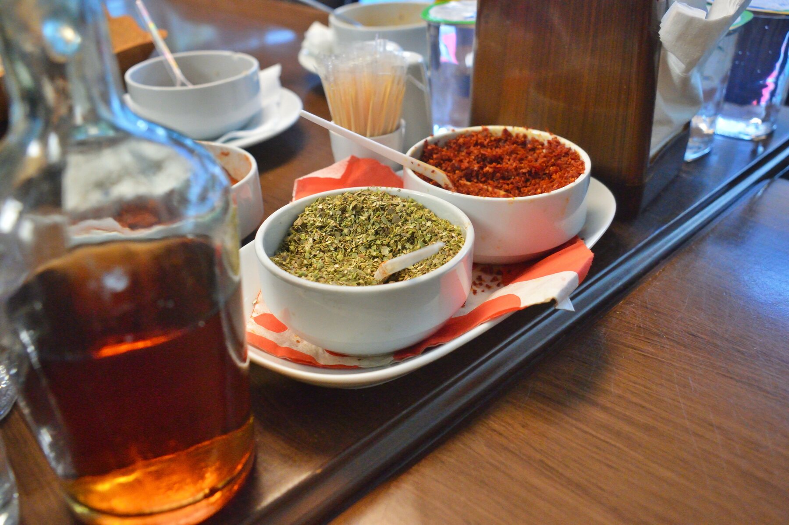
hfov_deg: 57.3
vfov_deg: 39.9
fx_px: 723
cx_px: 394
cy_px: 262
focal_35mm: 33
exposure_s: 1/40
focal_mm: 22
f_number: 3.8
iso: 3200
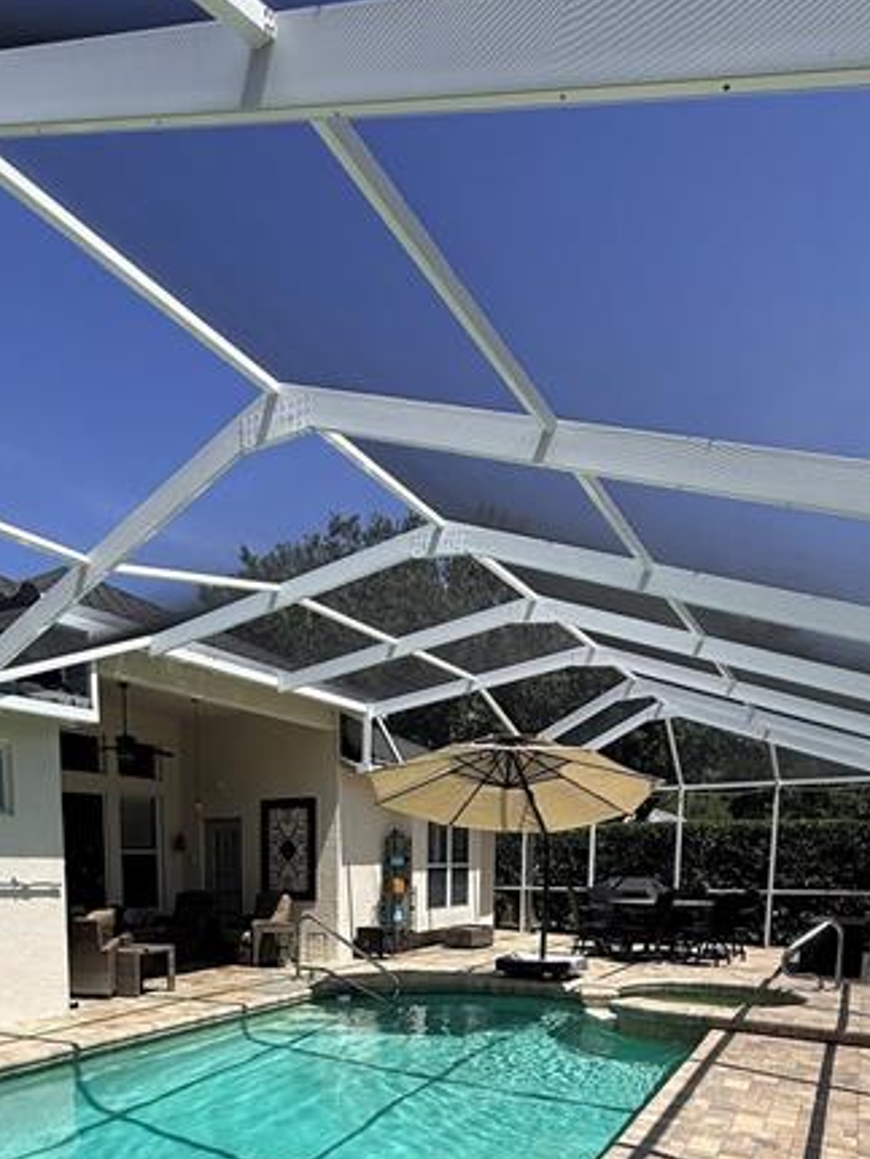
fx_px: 837
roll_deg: -0.6
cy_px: 976
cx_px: 321
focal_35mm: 25
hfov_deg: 54.2
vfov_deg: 61.7
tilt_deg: -6.6
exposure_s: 1/1572
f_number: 2.2
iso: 50
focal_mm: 2.22
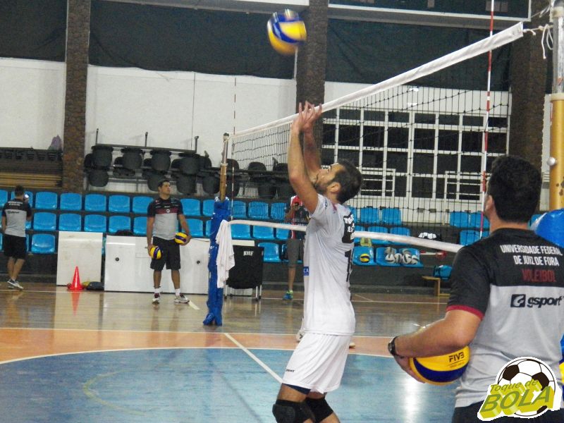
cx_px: 282
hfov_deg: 26.3
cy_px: 212
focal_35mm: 74
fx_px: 1206
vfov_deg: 19.9
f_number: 3.6
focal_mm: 13.2
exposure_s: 1/160
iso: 2000
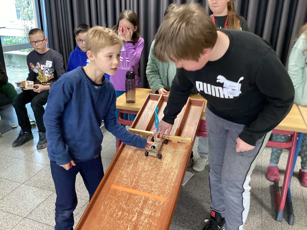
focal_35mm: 31
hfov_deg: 58.4
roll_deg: -0.2
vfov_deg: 45.4
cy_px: 115
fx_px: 275
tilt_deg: -21.1
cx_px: 154
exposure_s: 1/40
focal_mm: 3.3
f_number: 2.4
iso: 320
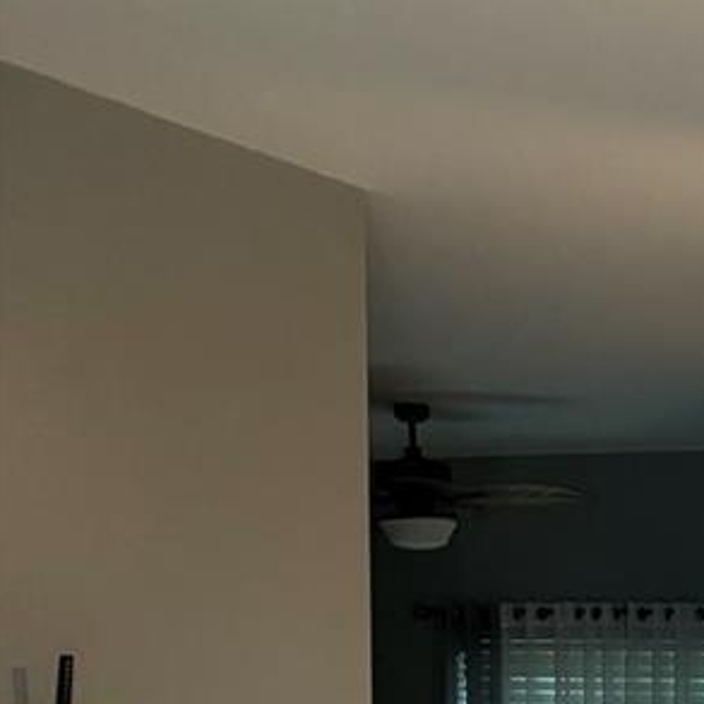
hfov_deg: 16.7
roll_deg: -2.2
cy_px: 899
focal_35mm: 94
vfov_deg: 17.4
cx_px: 1072
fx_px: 2163
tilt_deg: -4.6
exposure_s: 1/60
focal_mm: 5.96
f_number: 1.6
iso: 500
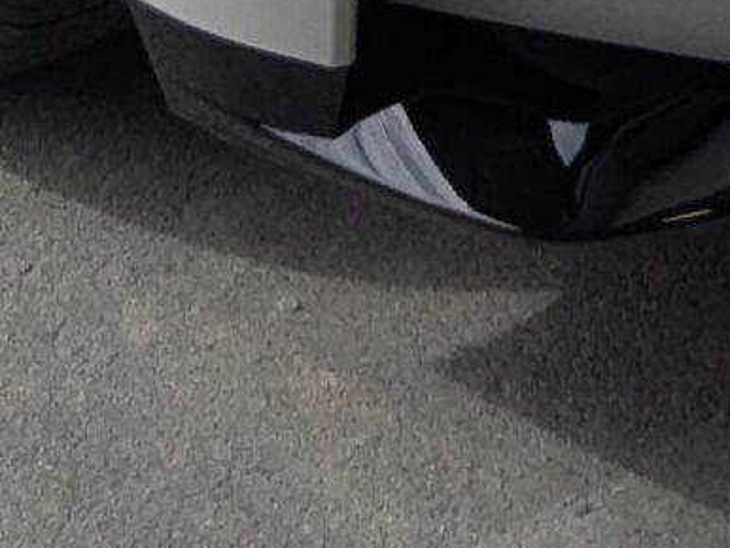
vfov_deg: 7.1
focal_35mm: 179
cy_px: -1253
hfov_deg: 10.9
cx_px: 726
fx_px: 3777
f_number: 1.73
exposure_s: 1/3891
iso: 94
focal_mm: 4.38
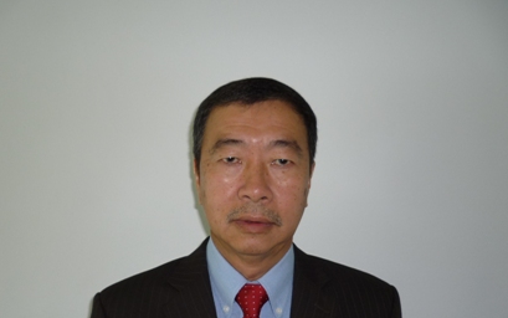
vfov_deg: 35.3
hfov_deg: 54.0
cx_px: 246
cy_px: 186
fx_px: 499
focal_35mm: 36
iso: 100
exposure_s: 1/30
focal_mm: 5.5
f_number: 2.8
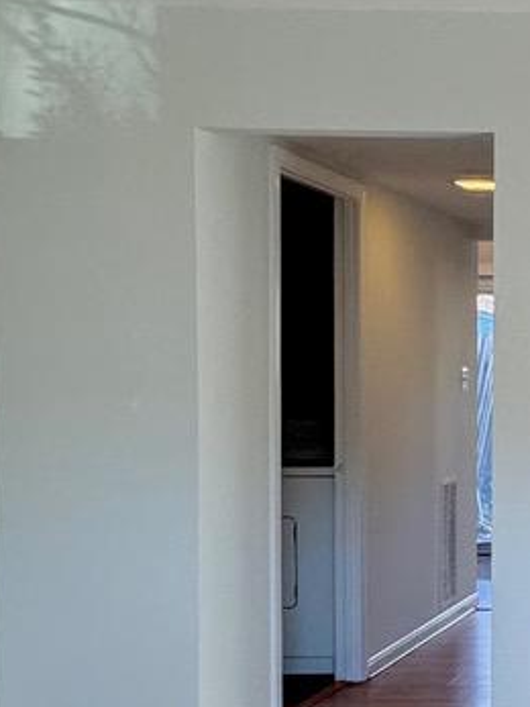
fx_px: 1266
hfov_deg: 19.3
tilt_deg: -2.2
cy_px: 436
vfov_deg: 31.1
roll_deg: -0.3
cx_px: 887
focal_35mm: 62
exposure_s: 1/120
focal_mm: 2.22
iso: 200
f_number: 2.2
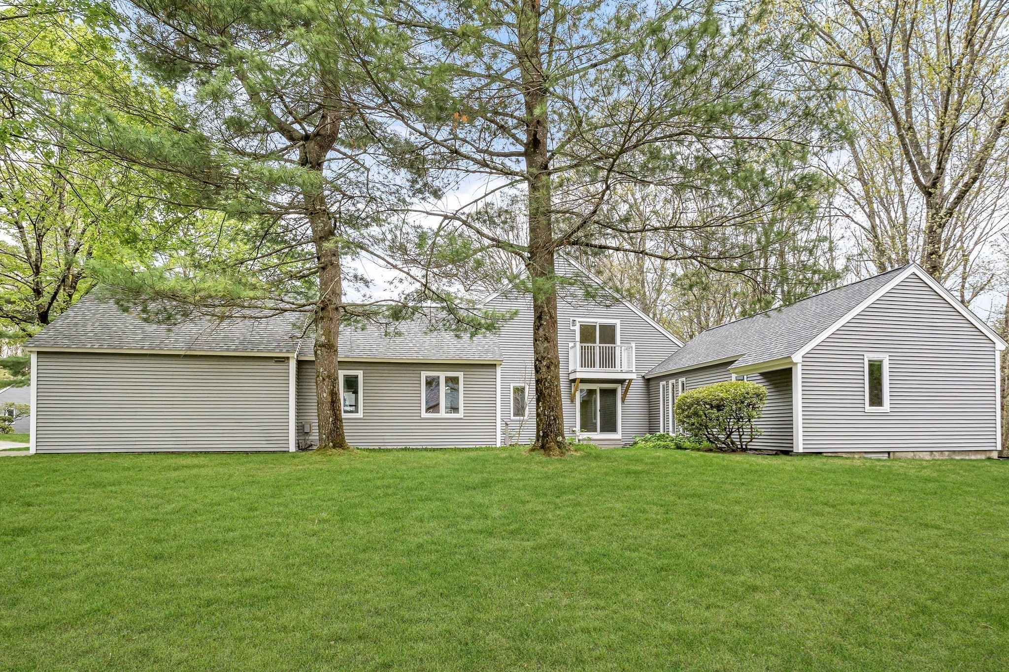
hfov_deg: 90.0
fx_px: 504
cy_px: 336
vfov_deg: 67.4
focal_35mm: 18
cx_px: 504
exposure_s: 1/160
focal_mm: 18
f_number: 8
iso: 500
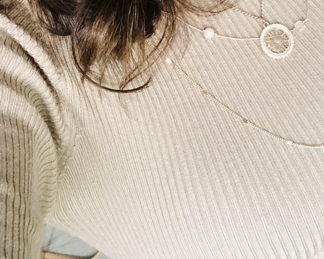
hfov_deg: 21.0
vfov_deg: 15.6
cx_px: 158
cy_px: -123
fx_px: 872
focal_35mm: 91
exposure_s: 1/60
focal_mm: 2.87
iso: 250
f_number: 2.2
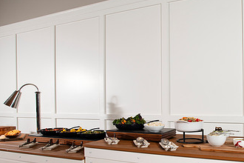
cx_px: 176
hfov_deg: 59.4
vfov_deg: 43.2
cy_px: 105
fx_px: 203
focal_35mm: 30
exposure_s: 1/200
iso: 500
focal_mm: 17
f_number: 6.3
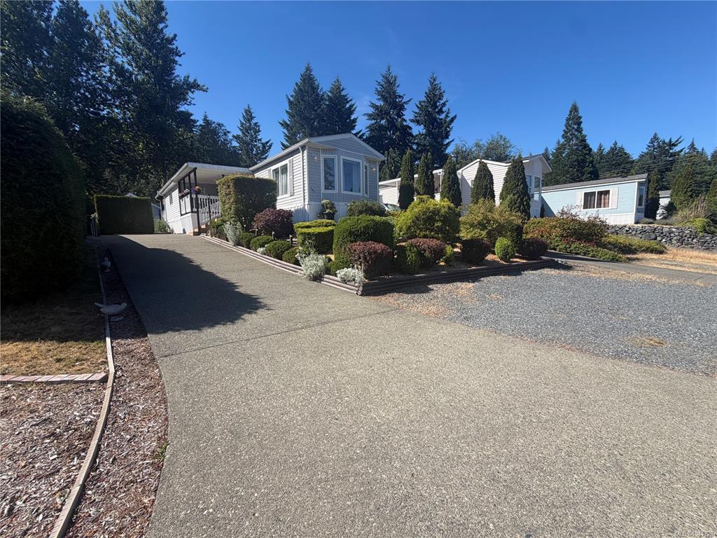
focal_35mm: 14
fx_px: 290
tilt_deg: -5.6
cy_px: 269
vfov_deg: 85.7
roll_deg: +0.9
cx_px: 358
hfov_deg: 102.1
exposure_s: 1/770
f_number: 2.2
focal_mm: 2.22
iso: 32
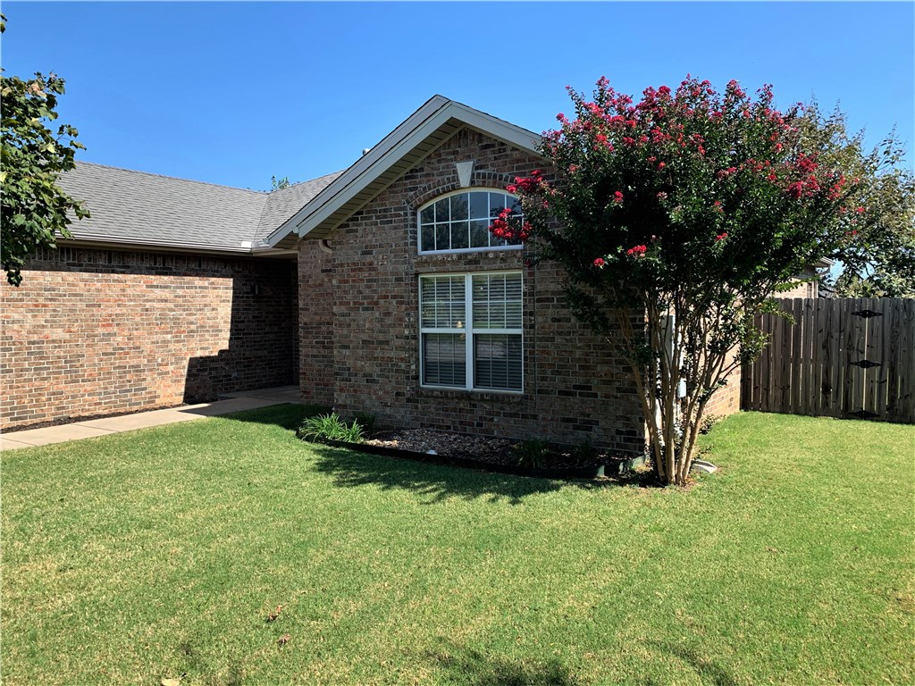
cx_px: 458
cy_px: 343
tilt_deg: -2.7
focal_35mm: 26
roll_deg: +0.5
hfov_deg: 67.3
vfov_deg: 53.1
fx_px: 687
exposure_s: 1/1314
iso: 25
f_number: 1.8
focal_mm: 4.25
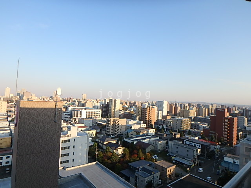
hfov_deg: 79.0
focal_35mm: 21
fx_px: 152
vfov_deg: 63.4
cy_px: 94
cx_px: 126
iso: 125
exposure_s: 1/400
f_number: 3.5
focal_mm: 3.7
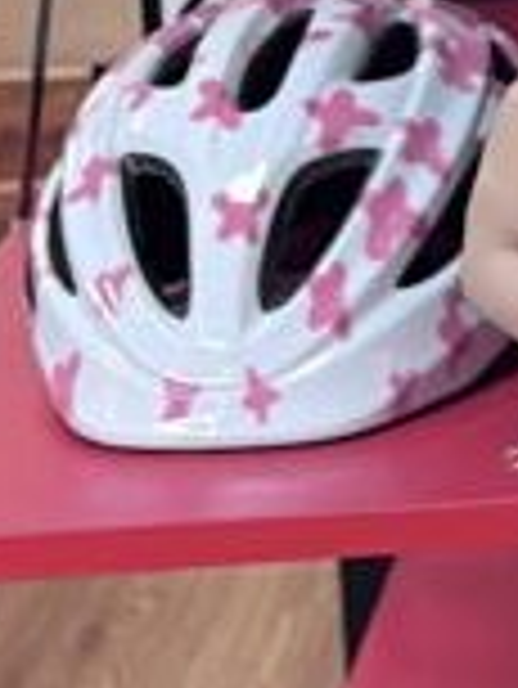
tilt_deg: -6.7
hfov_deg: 7.9
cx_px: 1374
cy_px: -333
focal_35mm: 170
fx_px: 3387
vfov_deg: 11.2
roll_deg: +1.0
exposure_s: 1/50
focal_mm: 5.1
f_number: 1.6
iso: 80
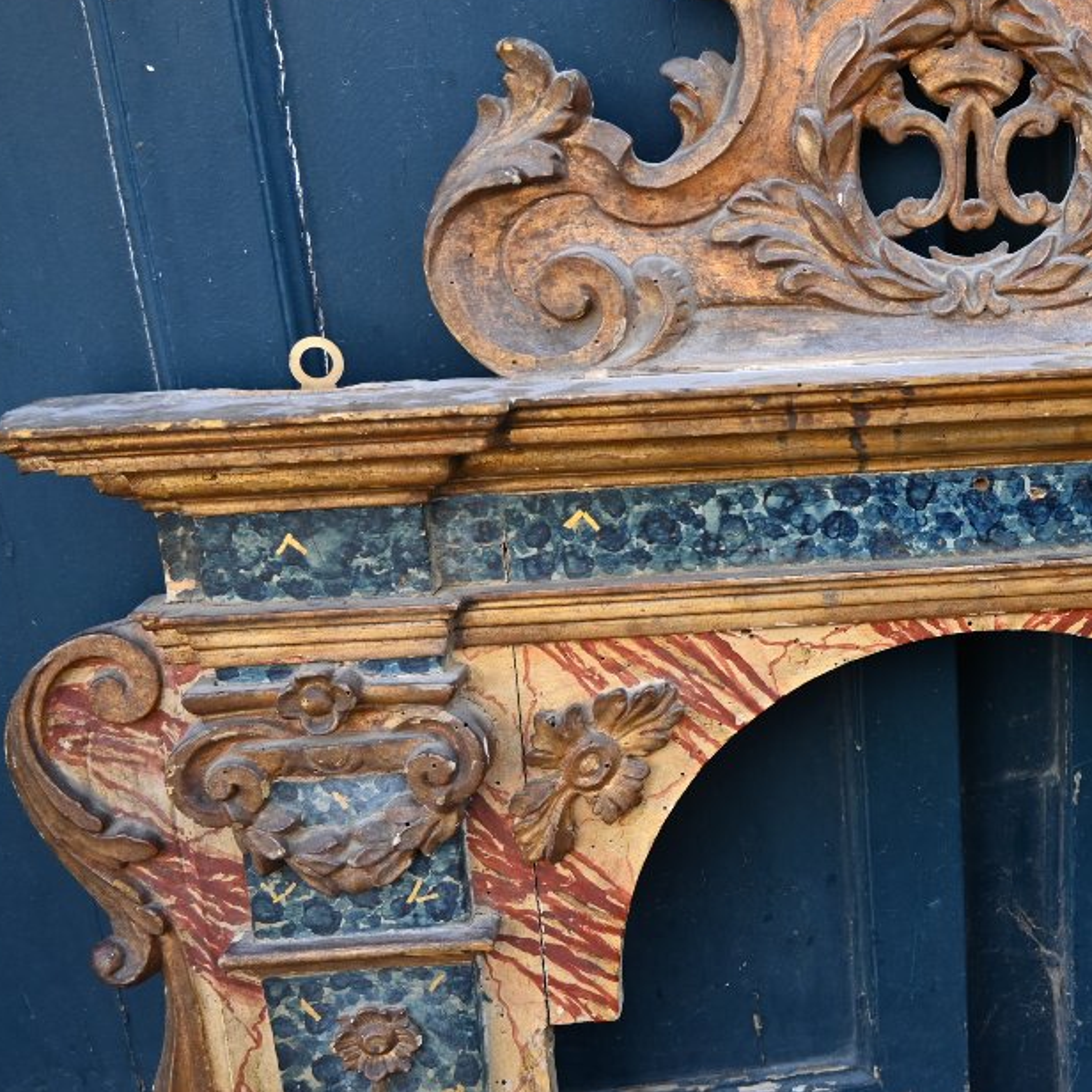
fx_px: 1728
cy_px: 512
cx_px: 980
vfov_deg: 35.1
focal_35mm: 48
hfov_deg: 33.3
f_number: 4
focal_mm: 19.5
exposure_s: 1/250
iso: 250
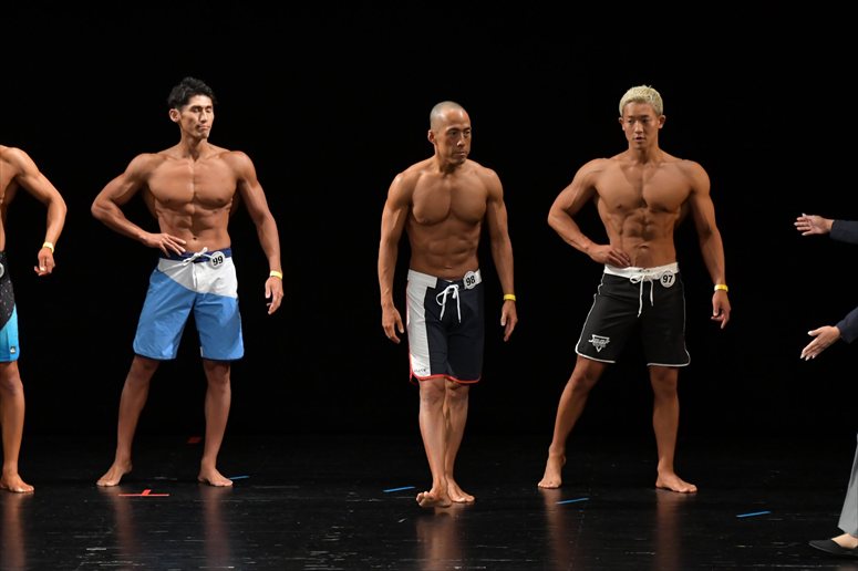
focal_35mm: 255
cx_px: 429
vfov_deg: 5.4
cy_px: 286
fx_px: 6075
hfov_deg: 8.1
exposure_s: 1/400
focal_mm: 170
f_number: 5.6
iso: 3200
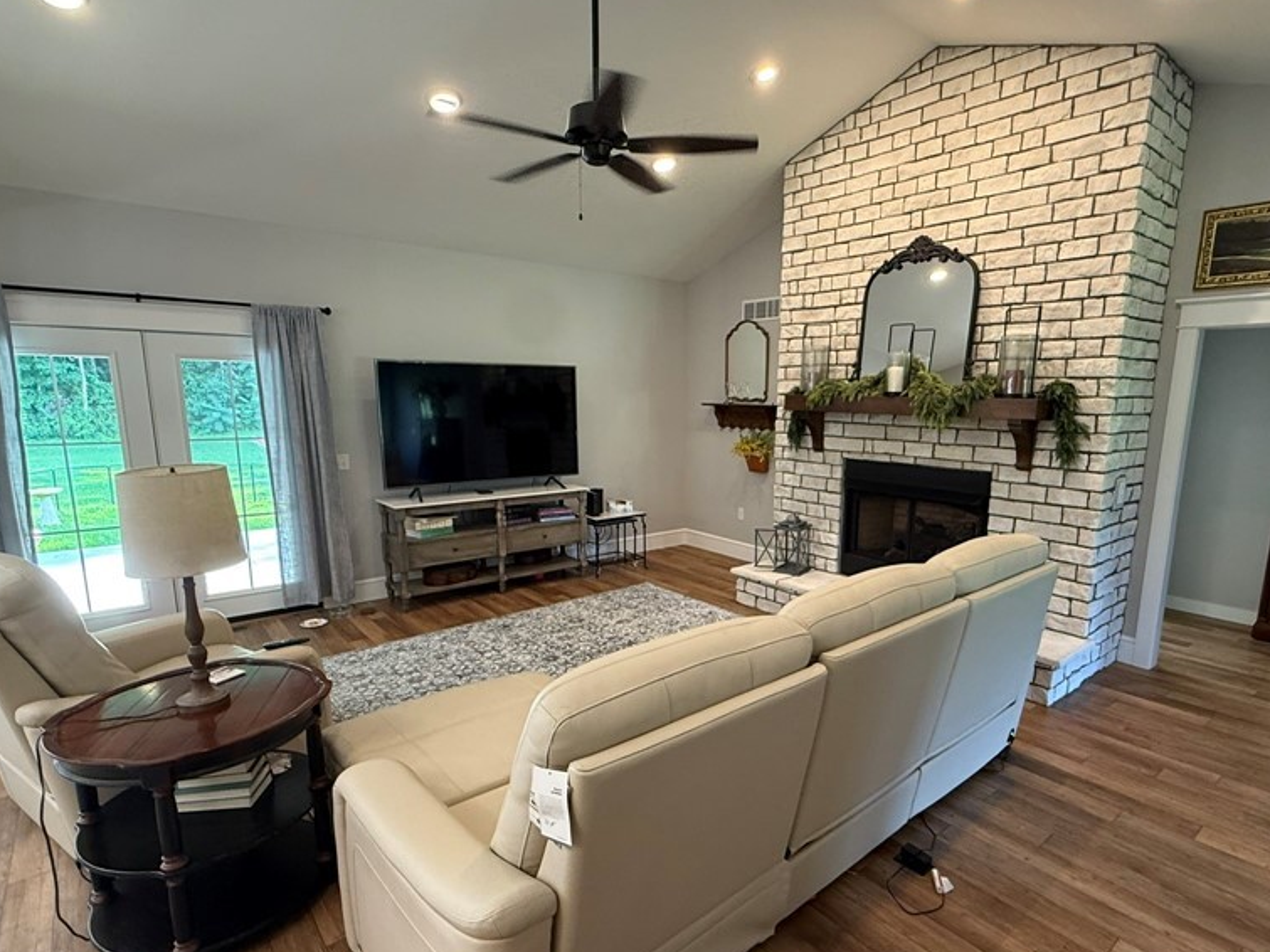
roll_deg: -0.9
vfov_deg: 68.5
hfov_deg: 84.5
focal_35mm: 19
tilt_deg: -10.9
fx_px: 697
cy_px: 518
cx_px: 691
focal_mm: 2.22
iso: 320
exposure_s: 1/60
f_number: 2.2
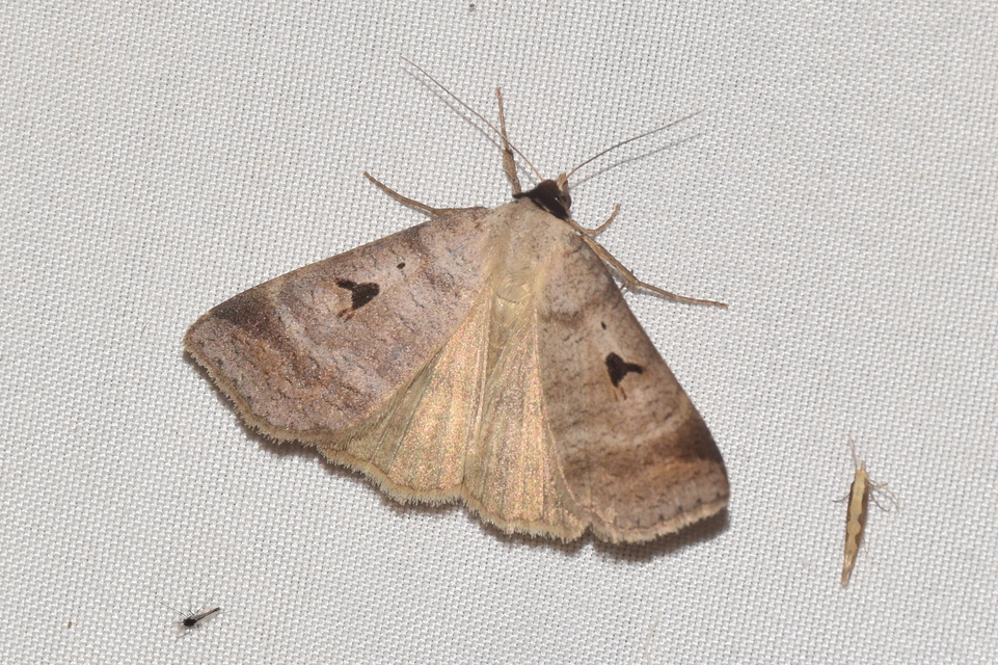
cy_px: 332
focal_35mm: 210
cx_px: 499
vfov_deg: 6.5
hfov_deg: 9.8
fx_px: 5819
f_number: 13
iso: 100
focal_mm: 140
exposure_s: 1/160
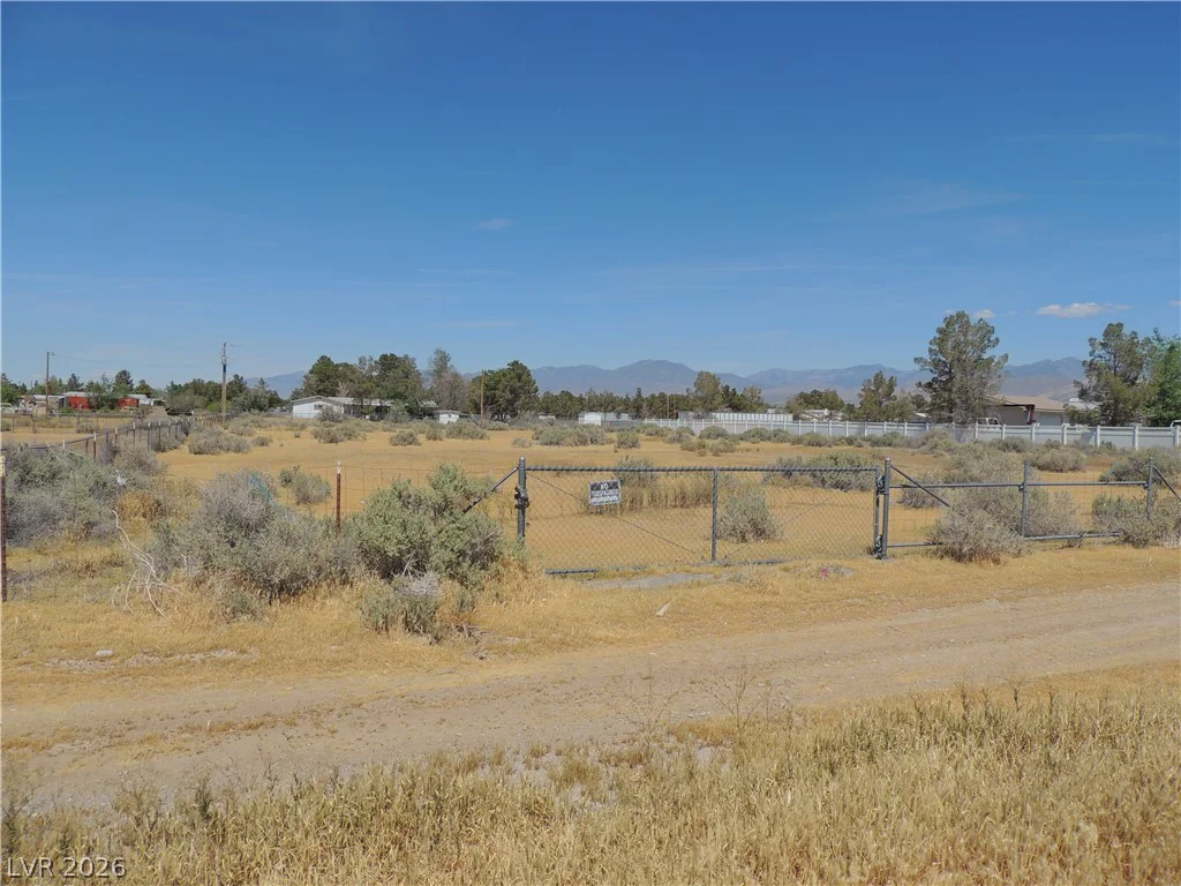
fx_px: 819
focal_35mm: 24
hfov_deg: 71.6
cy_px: 443
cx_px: 590
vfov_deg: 56.8
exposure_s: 1/2000
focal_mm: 4.3
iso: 100
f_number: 3.3
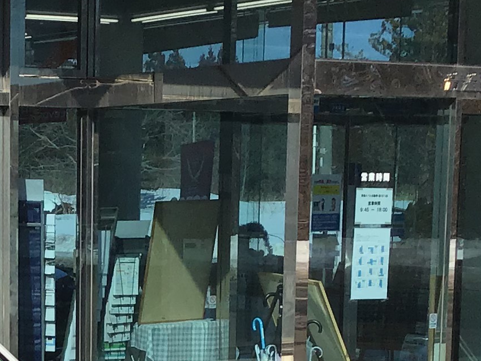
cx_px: -68
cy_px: 396
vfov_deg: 12.3
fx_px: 1654
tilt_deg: -8.3
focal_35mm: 119
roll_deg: +0.2
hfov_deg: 16.0
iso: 25
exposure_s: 1/2331
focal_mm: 3.3
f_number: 2.4
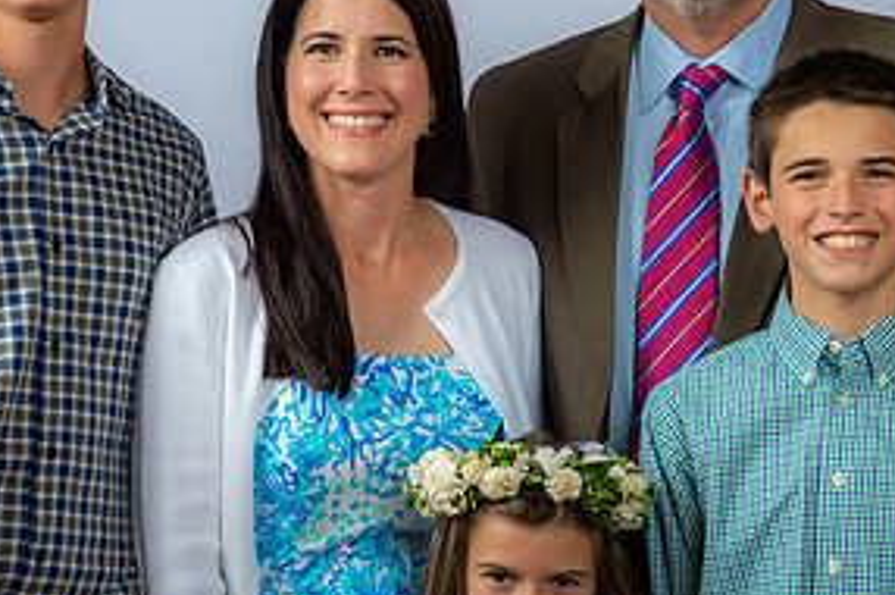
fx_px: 3328
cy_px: 219
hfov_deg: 15.3
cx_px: 485
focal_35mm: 134
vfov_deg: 10.2
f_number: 6.3
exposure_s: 1/200
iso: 250
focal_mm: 66
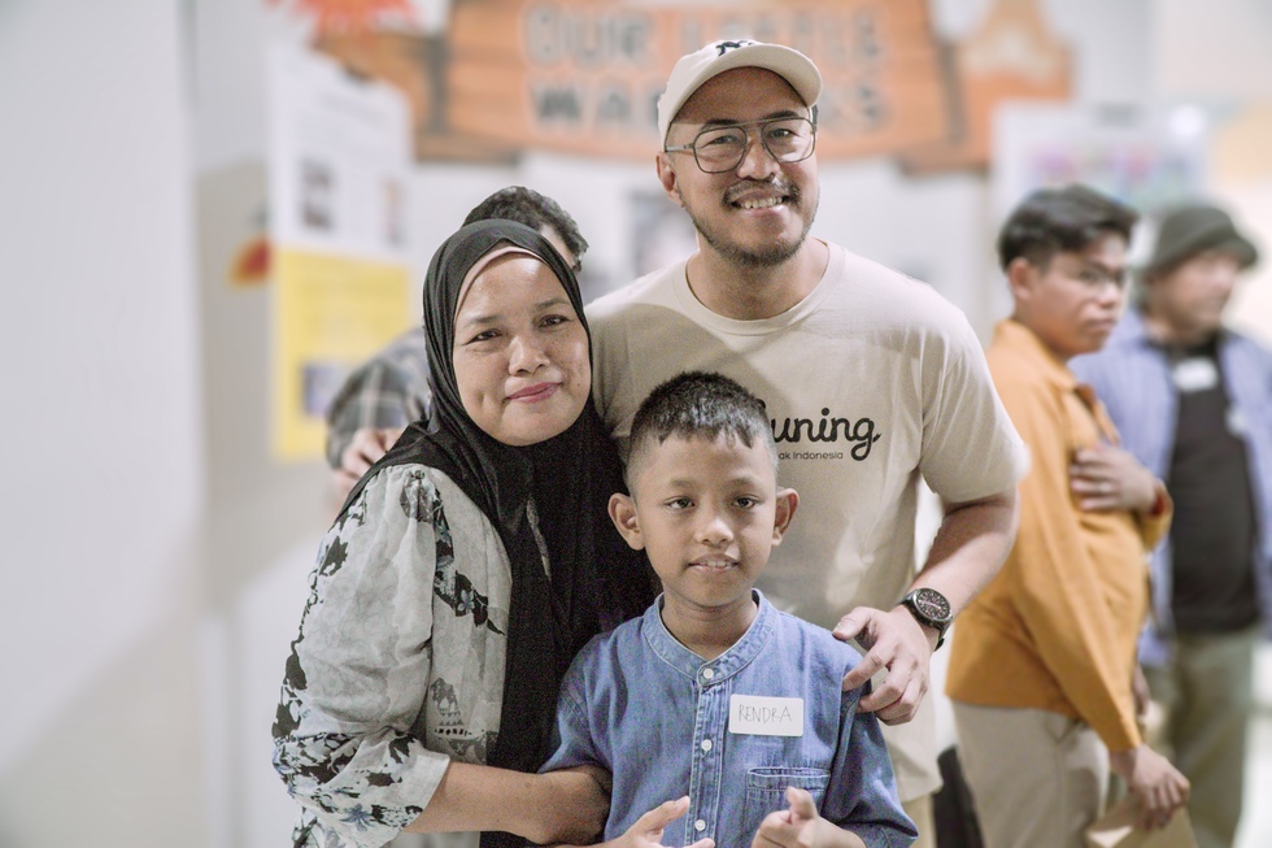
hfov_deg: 53.1
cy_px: 424
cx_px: 636
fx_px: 1272
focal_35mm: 36
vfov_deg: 36.9
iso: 6400
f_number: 4
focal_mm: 24
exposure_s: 1/80
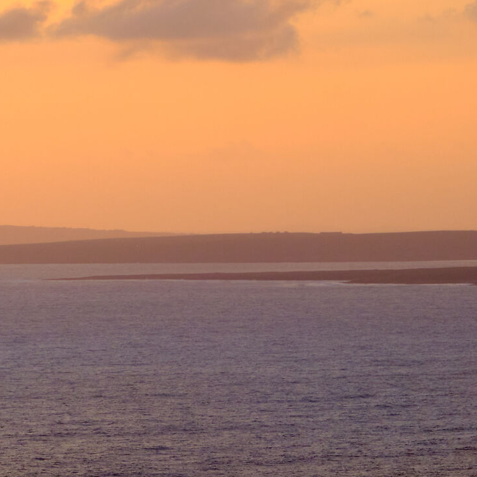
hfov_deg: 5.3
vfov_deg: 5.4
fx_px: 5098
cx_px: -59
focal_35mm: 327
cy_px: 354
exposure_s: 1/75
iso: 400
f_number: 16
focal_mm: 77.9
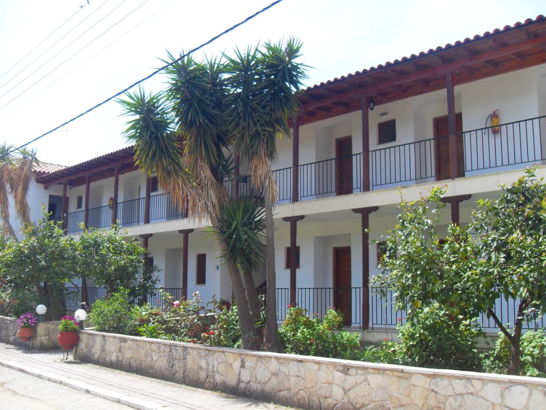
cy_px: 205
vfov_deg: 41.8
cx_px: 273
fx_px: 536
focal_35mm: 34
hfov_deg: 54.0
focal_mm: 6.3
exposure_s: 1/125
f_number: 7
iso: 80
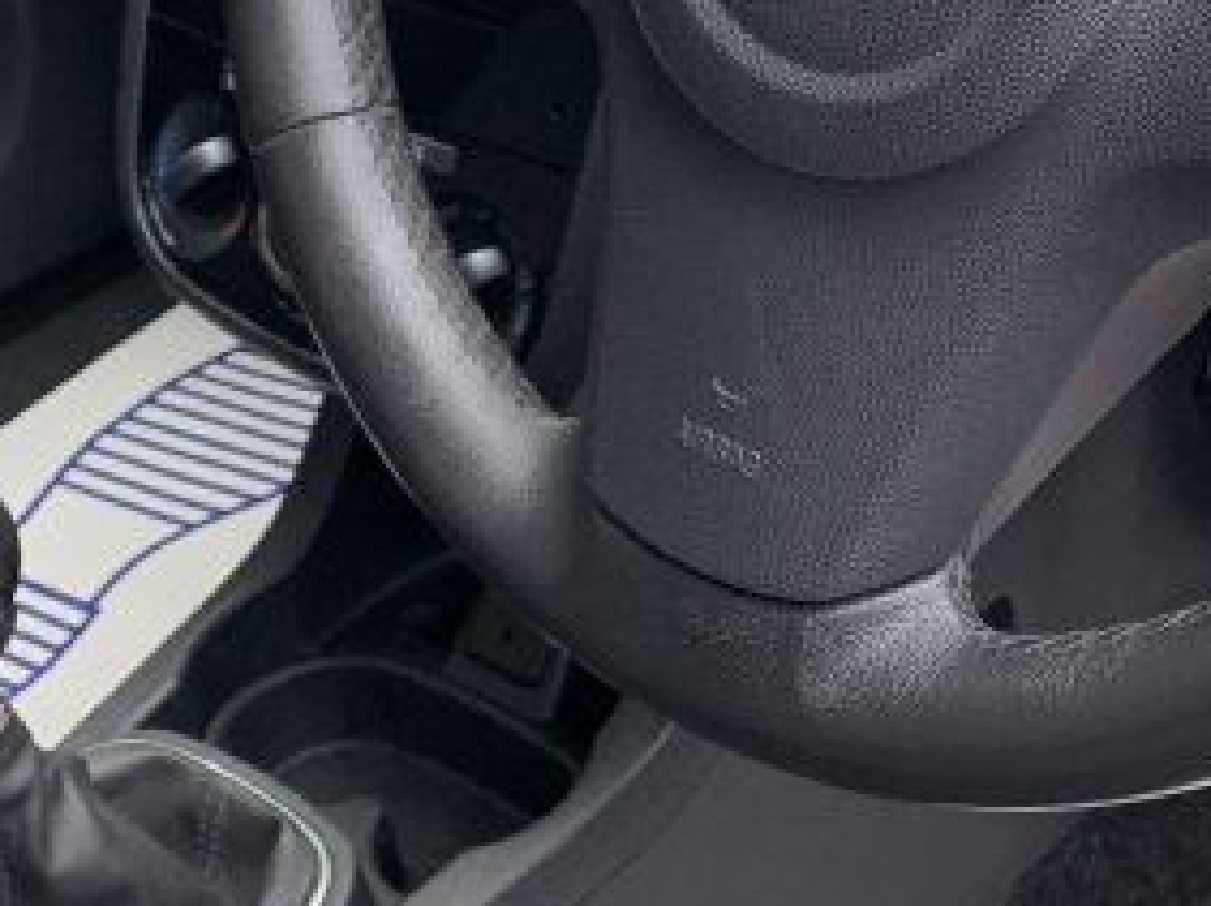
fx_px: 2901
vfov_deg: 16.8
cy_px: -238
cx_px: 1035
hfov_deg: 23.1
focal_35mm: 83
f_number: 1.8
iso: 40
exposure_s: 1/121
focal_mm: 4.25
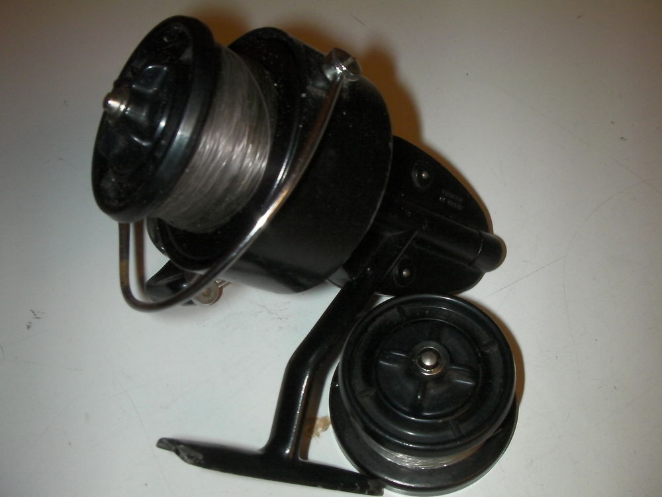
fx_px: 727
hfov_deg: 49.0
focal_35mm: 38
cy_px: 248
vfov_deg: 37.7
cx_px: 331
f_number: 5.6
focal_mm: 6.3
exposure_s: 1/30
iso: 200
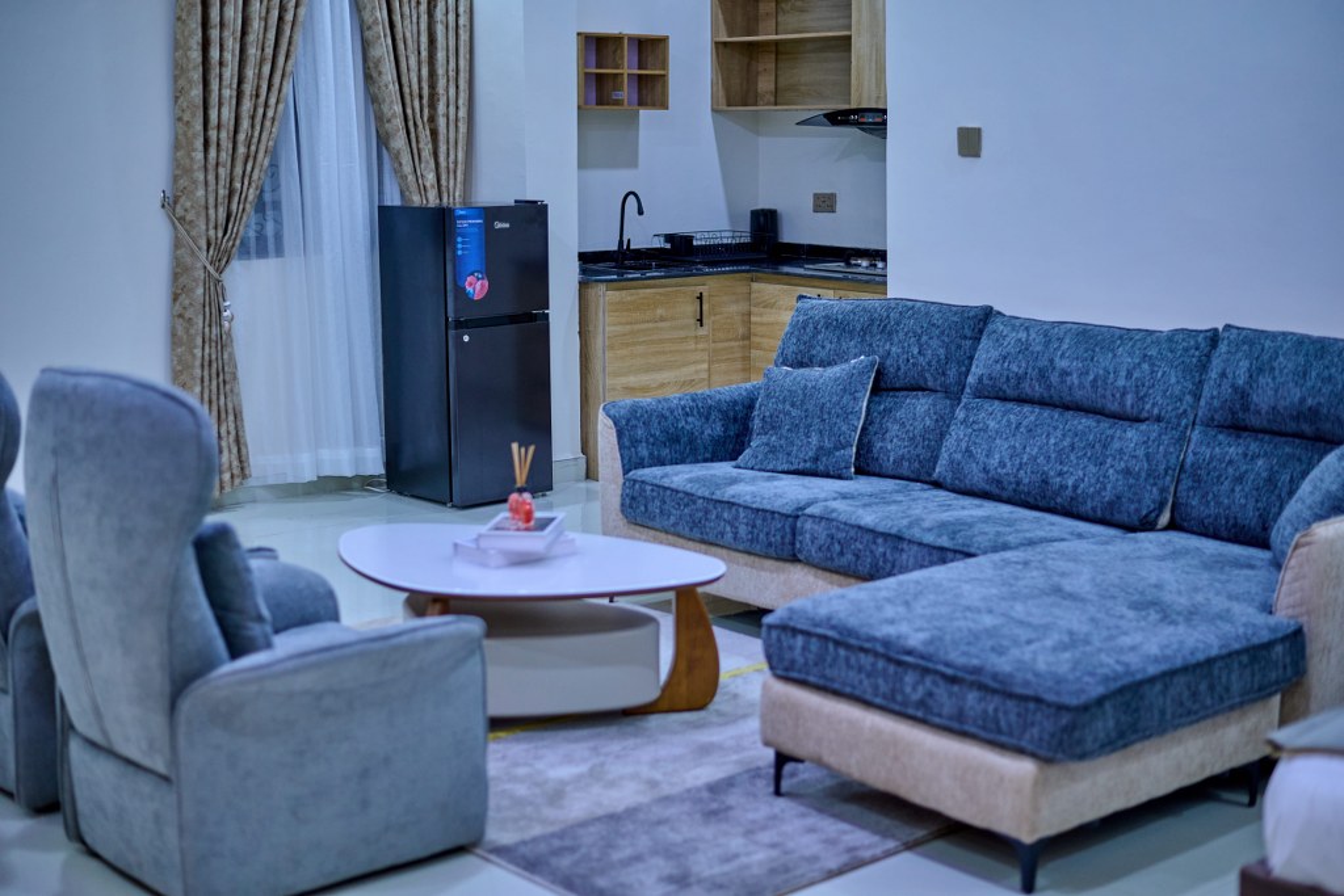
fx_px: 1867
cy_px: 448
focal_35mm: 50
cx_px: 672
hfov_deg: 39.6
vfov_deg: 27.0
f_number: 2
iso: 800
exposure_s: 1/160
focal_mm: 50
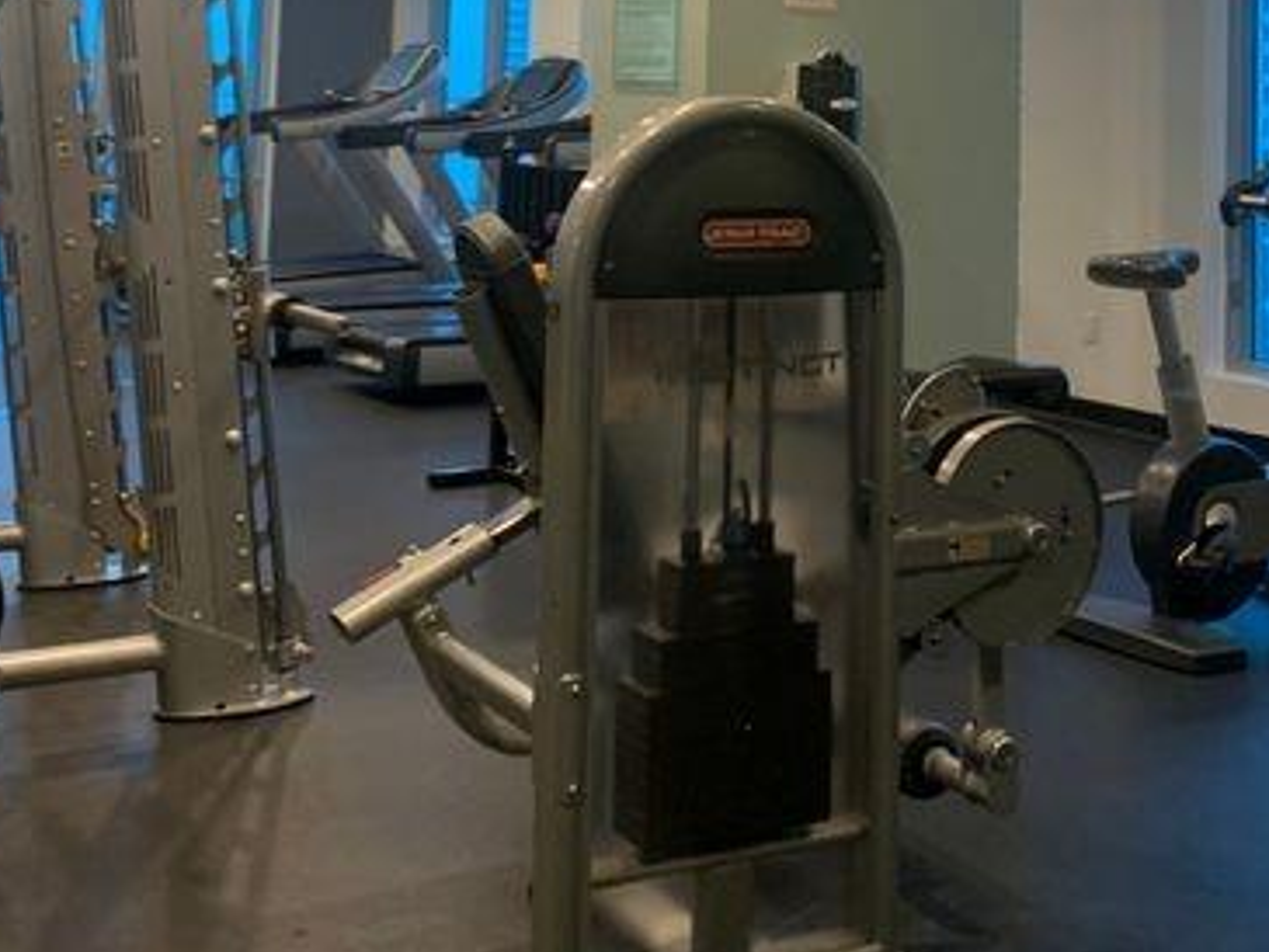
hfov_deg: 33.3
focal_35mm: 57
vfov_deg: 24.3
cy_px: -35
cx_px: 894
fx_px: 2090
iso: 250
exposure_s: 1/60
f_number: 1.8
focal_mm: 4.25
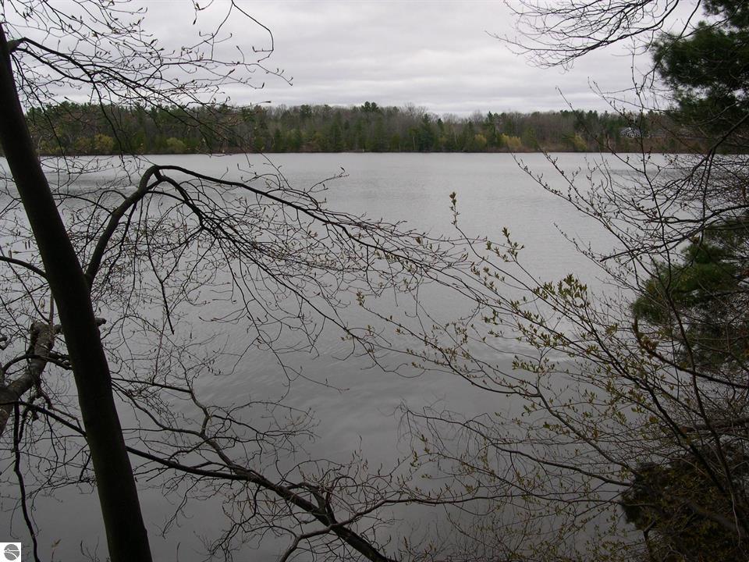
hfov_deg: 49.0
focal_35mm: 38
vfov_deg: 37.7
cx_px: 374
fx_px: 822
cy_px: 281
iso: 100
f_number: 7.6
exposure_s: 1/126
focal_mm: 8
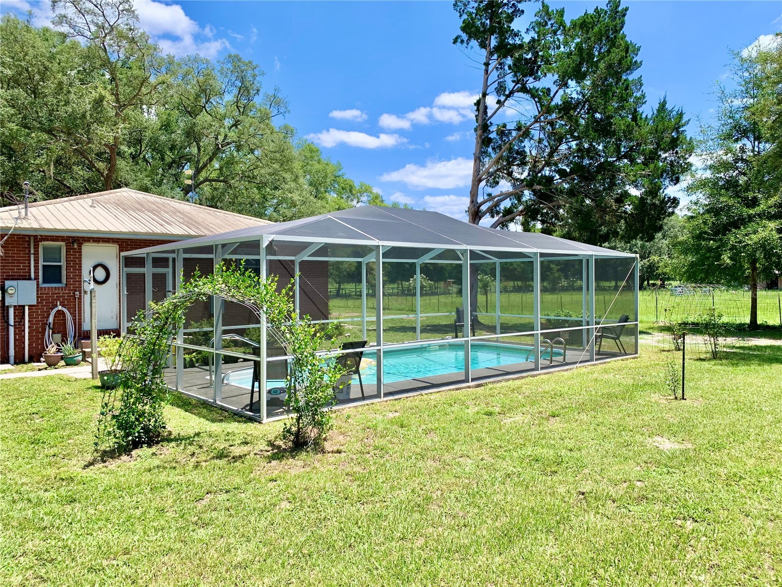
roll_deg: -0.7
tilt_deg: +0.5
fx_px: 587
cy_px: 294
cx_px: 391
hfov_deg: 67.3
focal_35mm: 26
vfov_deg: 53.1
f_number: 1.8
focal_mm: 4.25
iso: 25
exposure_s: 1/1610
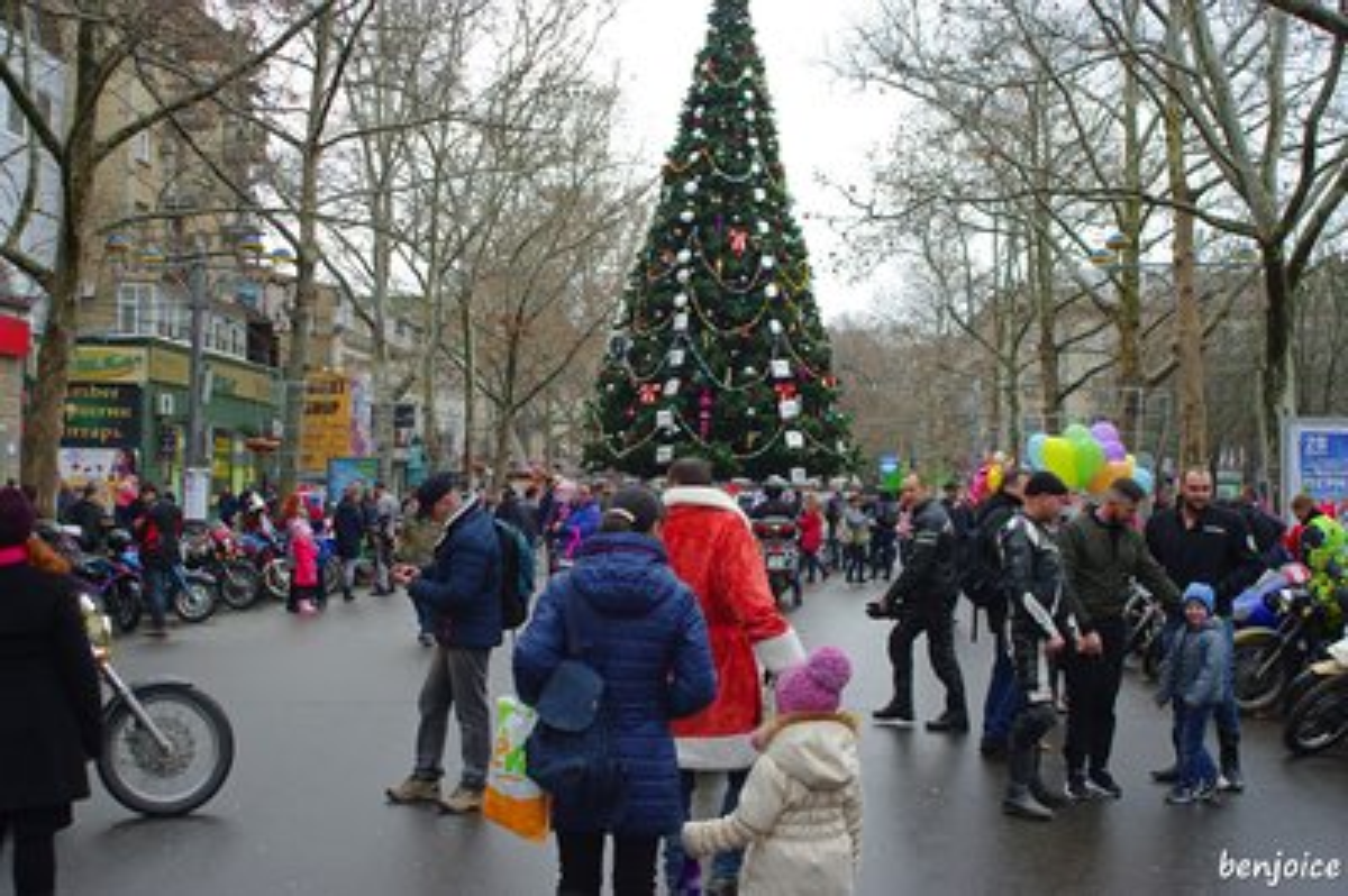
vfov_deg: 31.8
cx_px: 674
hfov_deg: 46.4
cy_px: 448
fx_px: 1571
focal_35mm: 42
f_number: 4.5
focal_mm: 28
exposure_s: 1/90
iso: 100
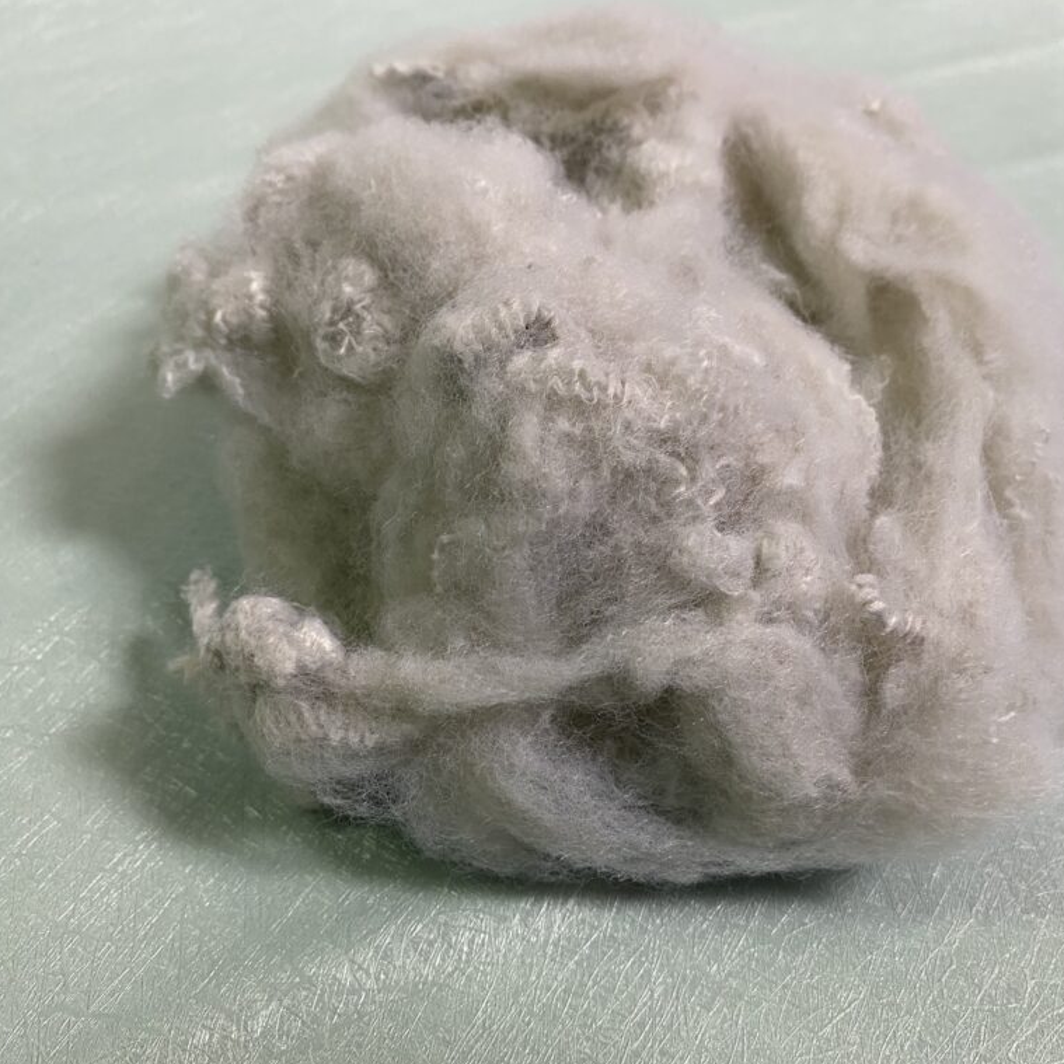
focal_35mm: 31
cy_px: 534
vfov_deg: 52.5
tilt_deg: -47.6
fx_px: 1078
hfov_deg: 52.3
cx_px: 614
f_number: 1.8
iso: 125
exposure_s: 1/50
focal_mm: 4.25
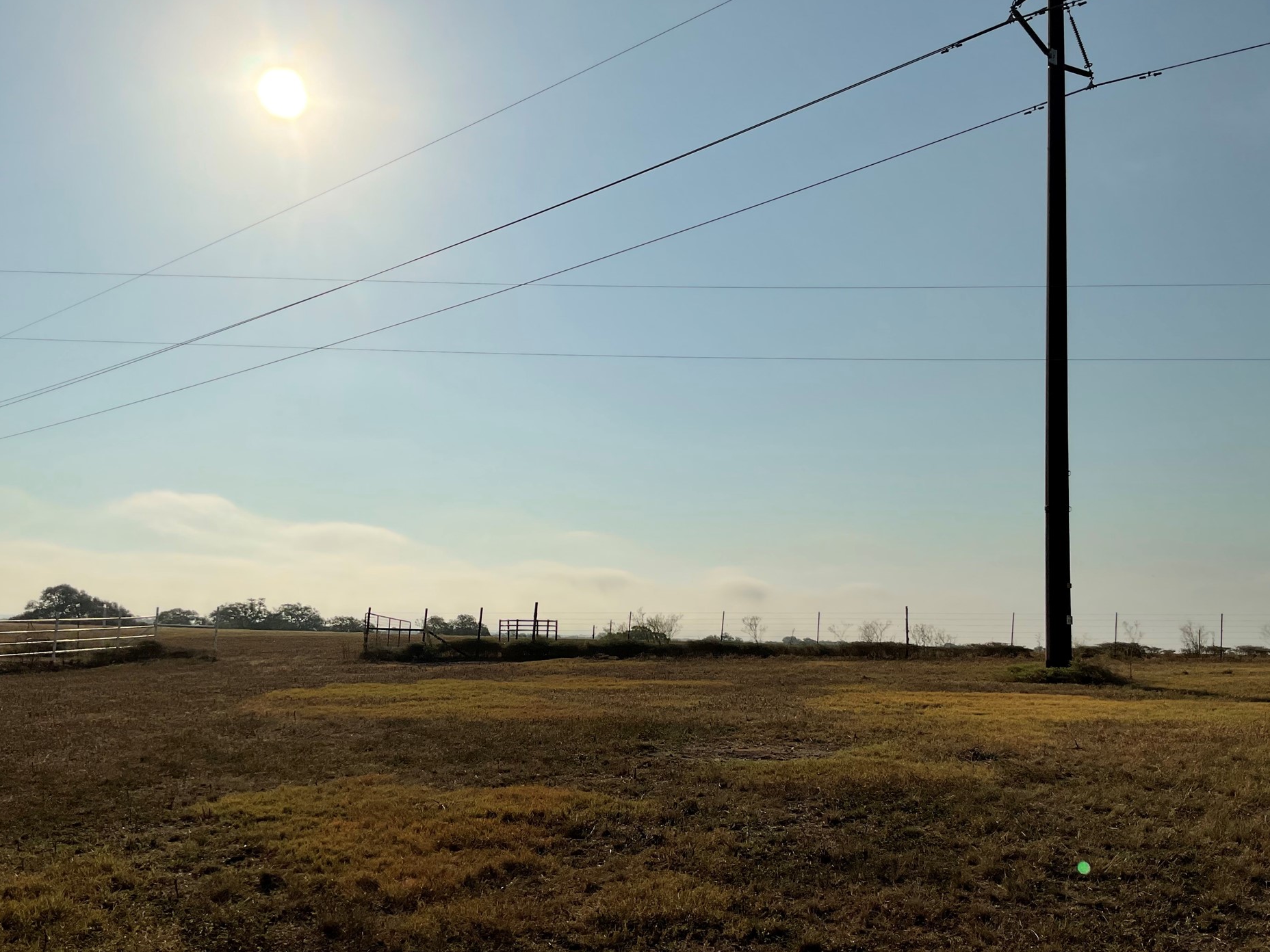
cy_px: 486
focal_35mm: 32
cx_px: 688
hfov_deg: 56.7
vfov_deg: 44.2
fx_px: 1174
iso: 16
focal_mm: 3
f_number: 1.8
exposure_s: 1/12658
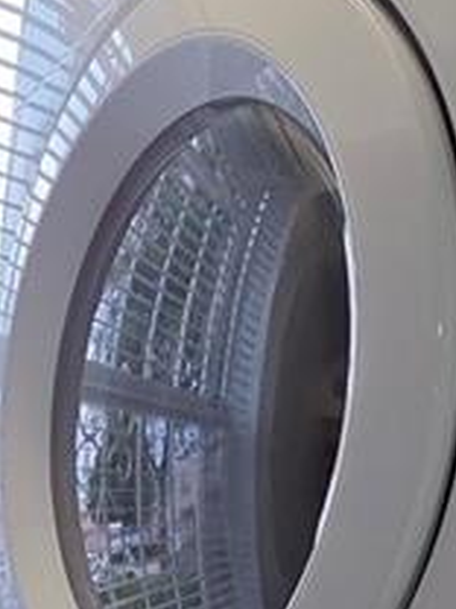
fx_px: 1317
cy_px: 972
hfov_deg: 19.4
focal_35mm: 75
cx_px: 374
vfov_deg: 21.0
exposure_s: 1/120
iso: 125
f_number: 2.2
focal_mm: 2.2
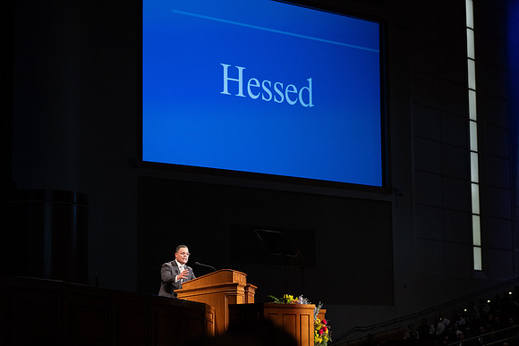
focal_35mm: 91
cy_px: 183
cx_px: 259
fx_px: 1314
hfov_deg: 22.3
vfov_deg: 15.0
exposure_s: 1/250
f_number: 3.5
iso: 3200
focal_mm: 82
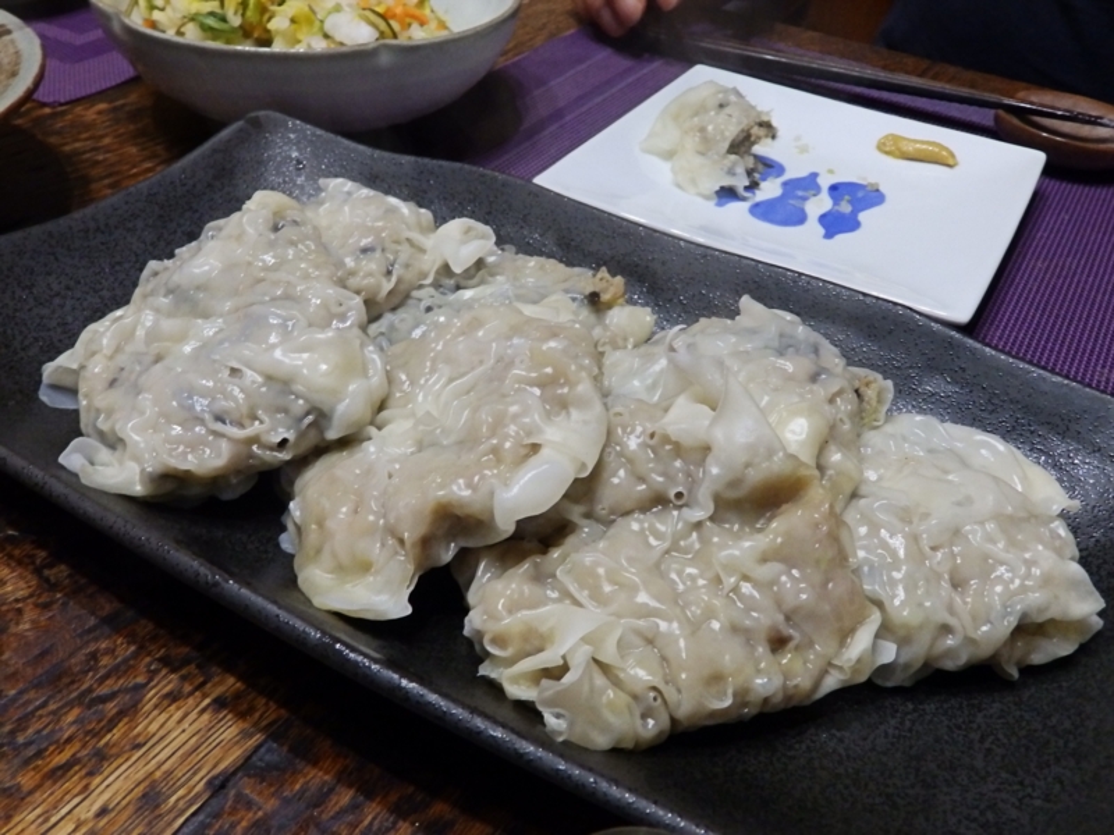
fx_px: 1030
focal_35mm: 32
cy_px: 418
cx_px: 557
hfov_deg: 56.8
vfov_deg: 44.2
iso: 640
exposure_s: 1/30
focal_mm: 5.7
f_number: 3.7
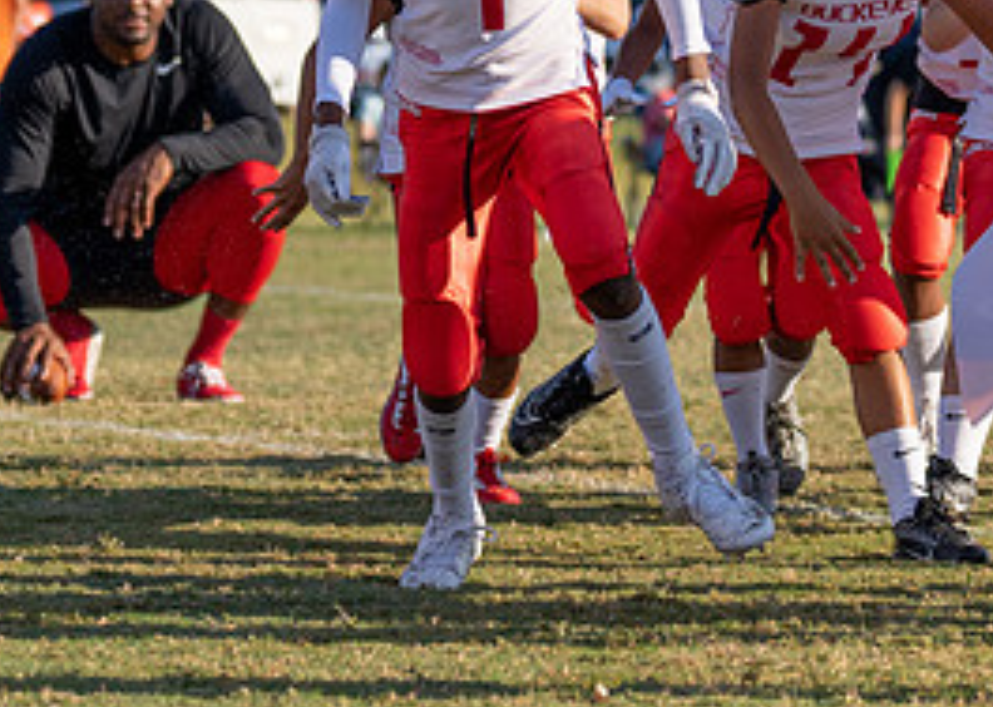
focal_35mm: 262
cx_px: 224
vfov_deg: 5.5
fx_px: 7381
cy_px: 293
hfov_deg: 7.7
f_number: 2.8
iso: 100
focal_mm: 70
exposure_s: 1/2000
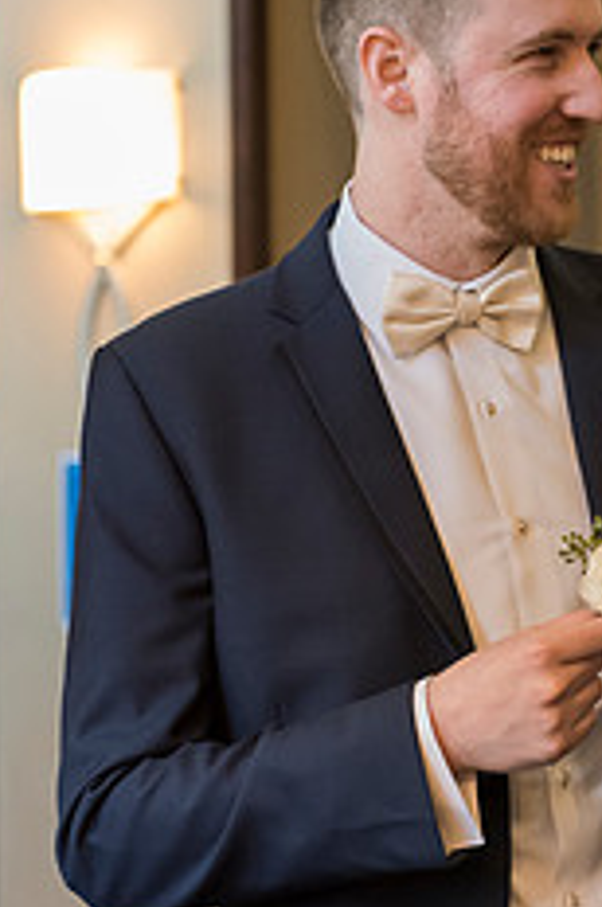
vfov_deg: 15.1
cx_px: 500
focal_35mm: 136
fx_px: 3421
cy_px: 364
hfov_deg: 10.0
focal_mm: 70
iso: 4000
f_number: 3.5
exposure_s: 1/200
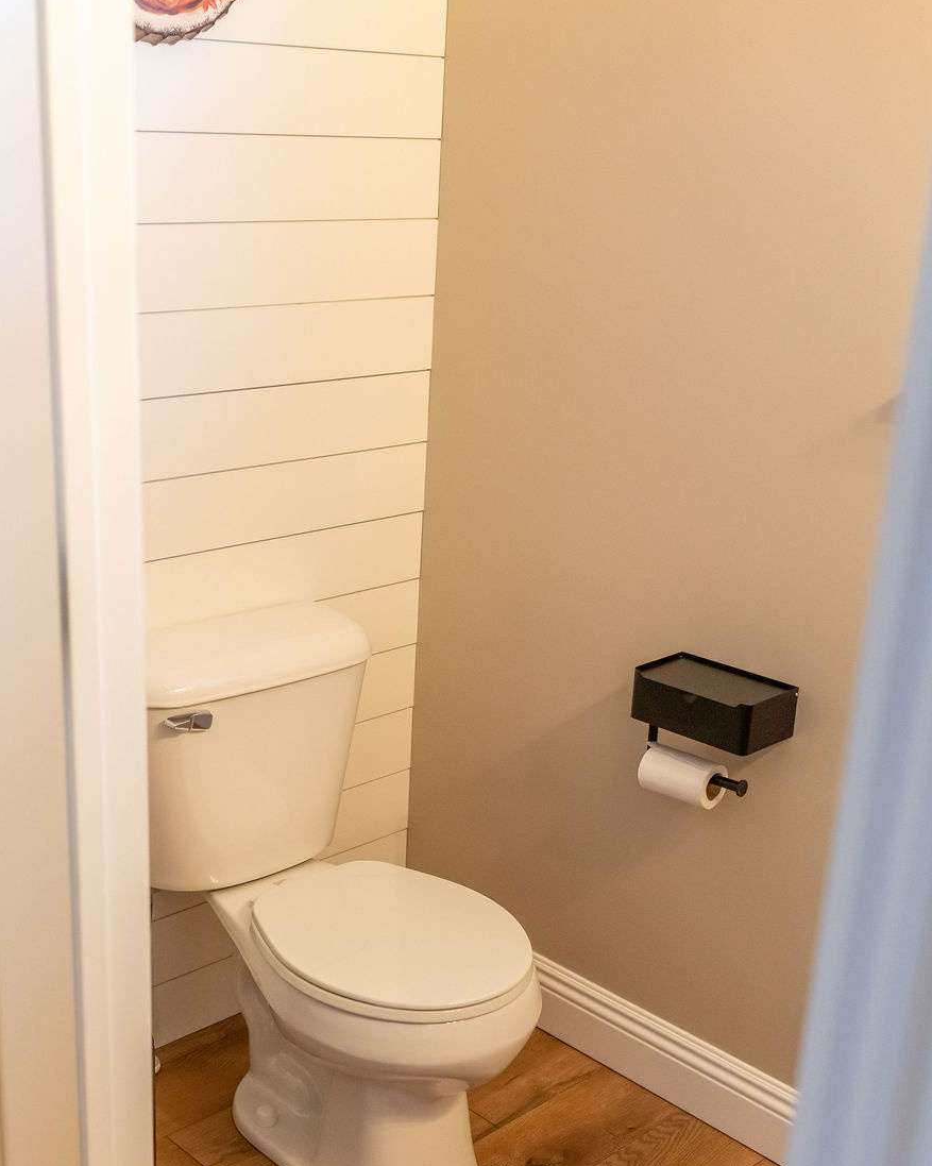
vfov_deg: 40.2
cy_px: 693
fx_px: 1587
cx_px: 389
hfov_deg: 32.7
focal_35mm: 46
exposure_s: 1/250
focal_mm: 35
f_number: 3.2
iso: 1000
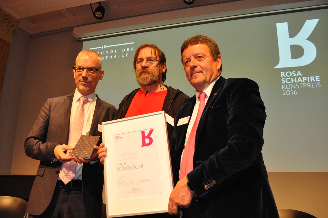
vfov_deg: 43.5
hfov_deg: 62.0
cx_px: 164
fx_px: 273
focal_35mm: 30
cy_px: 109
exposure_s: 1/60
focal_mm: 20
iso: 2000
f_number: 5
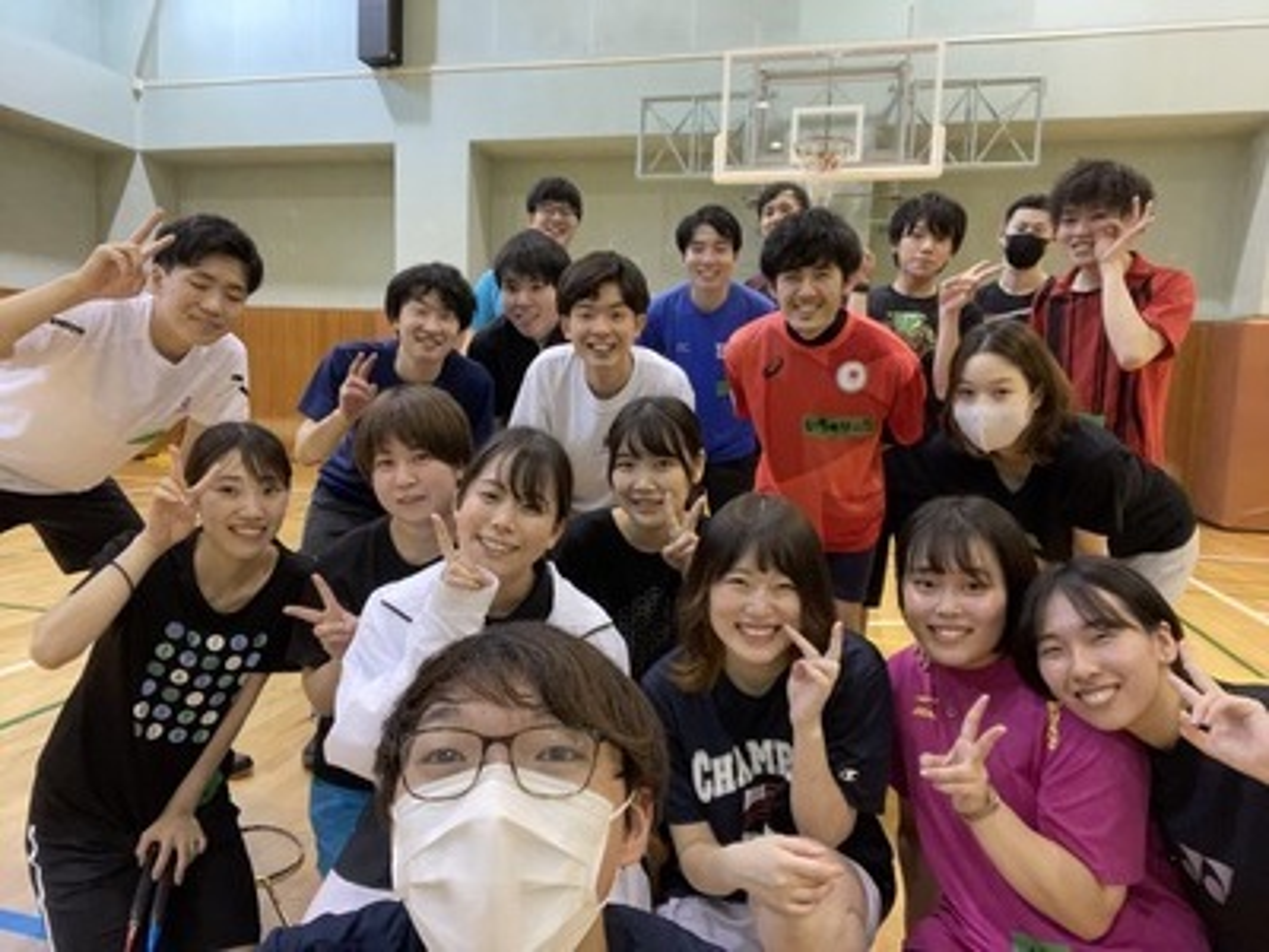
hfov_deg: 73.9
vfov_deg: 58.9
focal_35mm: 23
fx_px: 843
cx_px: 634
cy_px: 476
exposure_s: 1/25
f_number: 2.2
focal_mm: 2.71
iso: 400
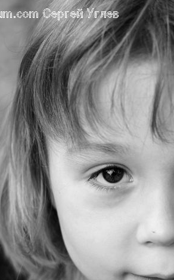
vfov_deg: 14.2
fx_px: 1117
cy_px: 179
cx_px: 156
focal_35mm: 147
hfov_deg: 8.9
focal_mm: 50
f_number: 3.2
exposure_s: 1/100
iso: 100
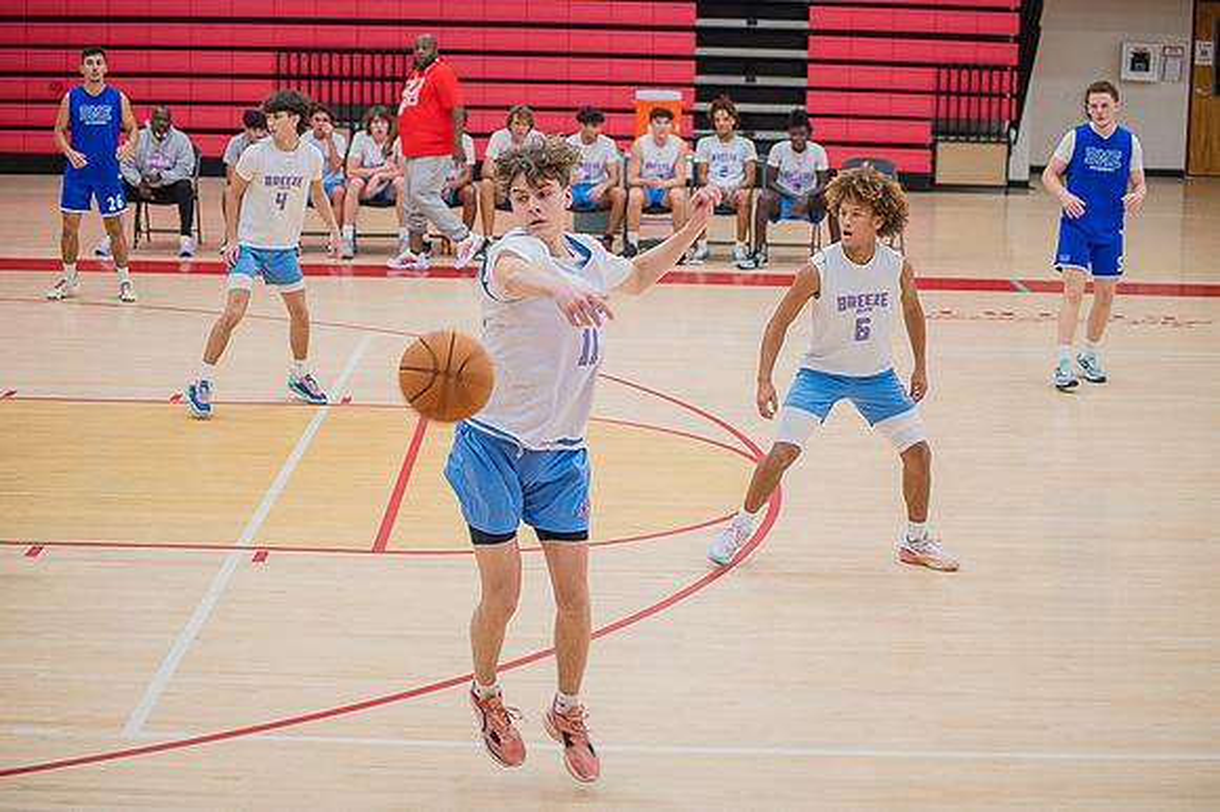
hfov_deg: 27.0
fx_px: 2540
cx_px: 610
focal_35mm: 75
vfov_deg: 18.2
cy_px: 406
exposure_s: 1/250
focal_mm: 75
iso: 1000
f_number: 4.5
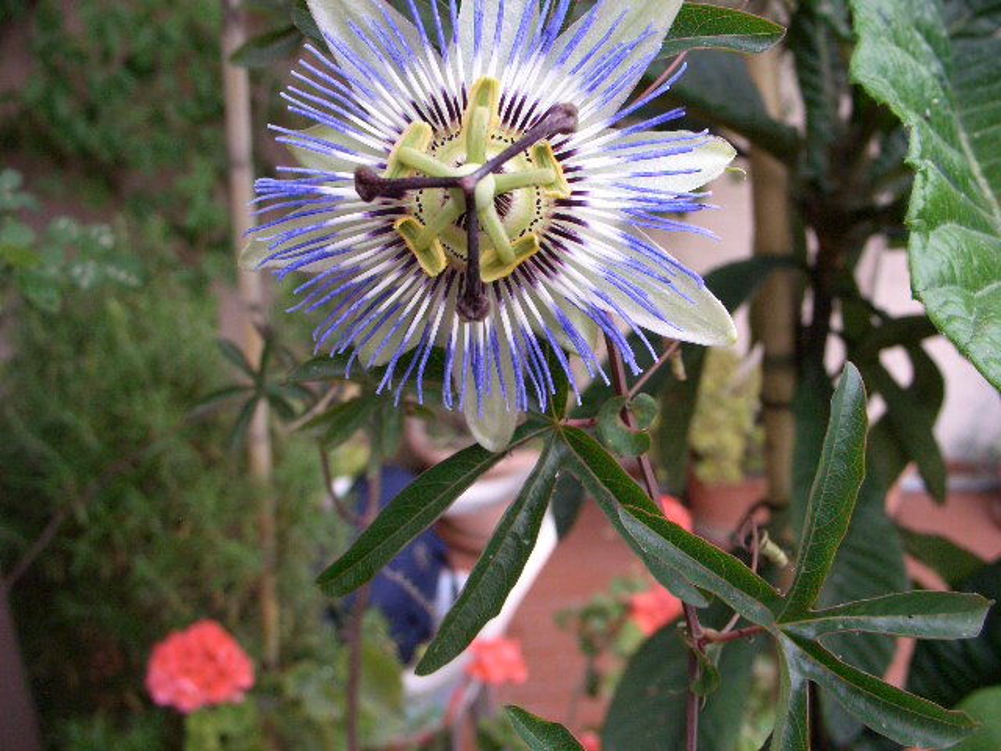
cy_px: 376
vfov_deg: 42.9
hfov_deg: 55.4
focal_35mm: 33
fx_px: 954
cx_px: 500
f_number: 3.5
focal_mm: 7.1
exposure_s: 1/80
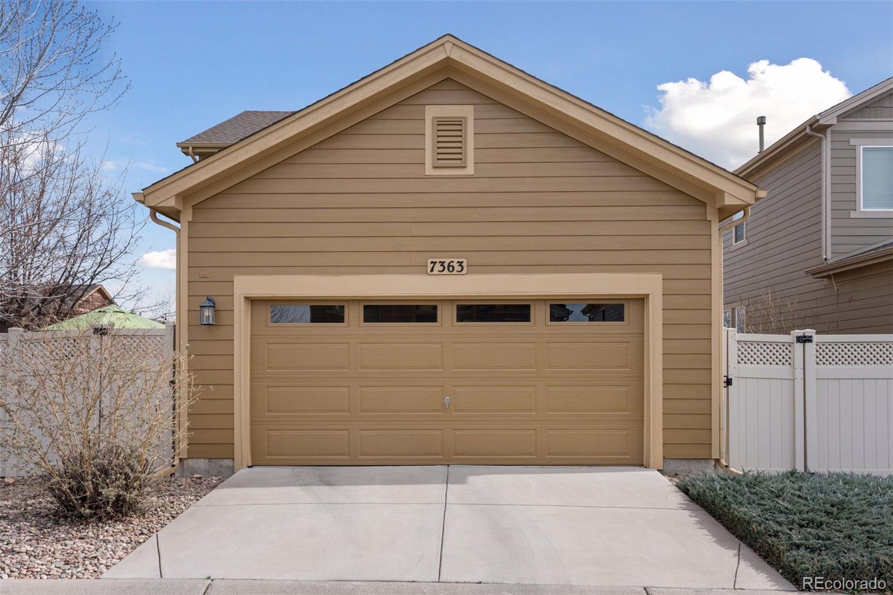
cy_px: 298
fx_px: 694
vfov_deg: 46.4
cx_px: 446
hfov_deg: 65.5
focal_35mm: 28
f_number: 8
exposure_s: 1/1000
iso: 400
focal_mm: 28
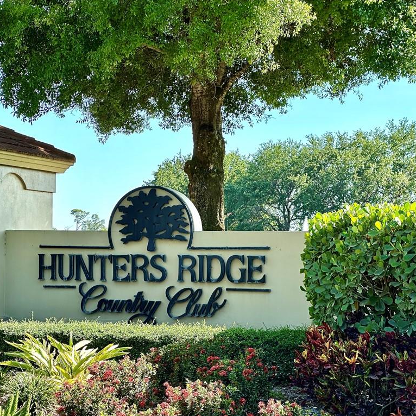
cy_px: 208
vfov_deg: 19.1
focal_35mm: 91
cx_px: 168
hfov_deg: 19.1
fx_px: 1237
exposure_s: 1/270
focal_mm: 9
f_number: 2.8
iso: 32
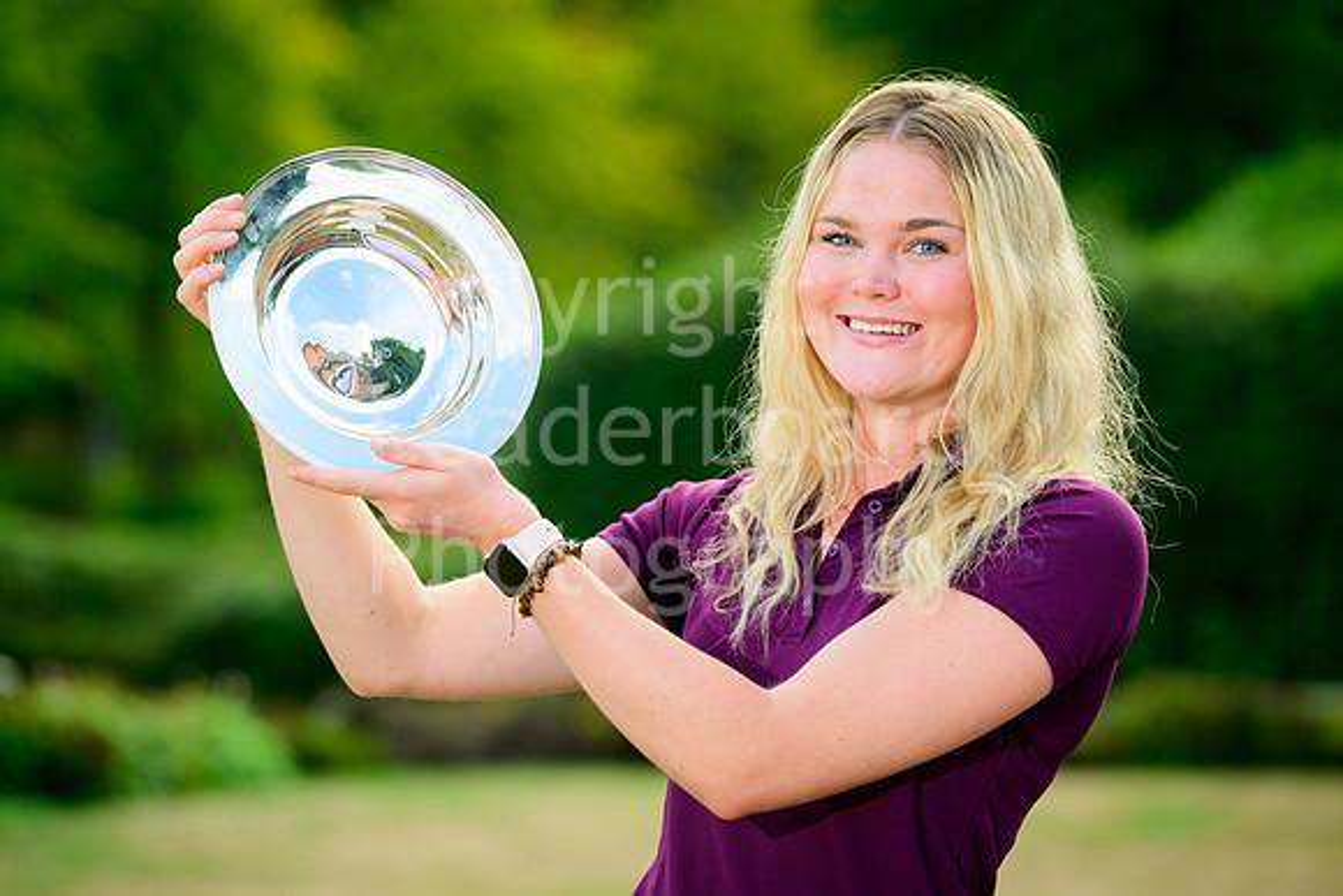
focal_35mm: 150
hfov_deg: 13.7
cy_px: 448
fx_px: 5597
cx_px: 672
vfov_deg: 9.2
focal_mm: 150
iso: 160
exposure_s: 1/200
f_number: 4
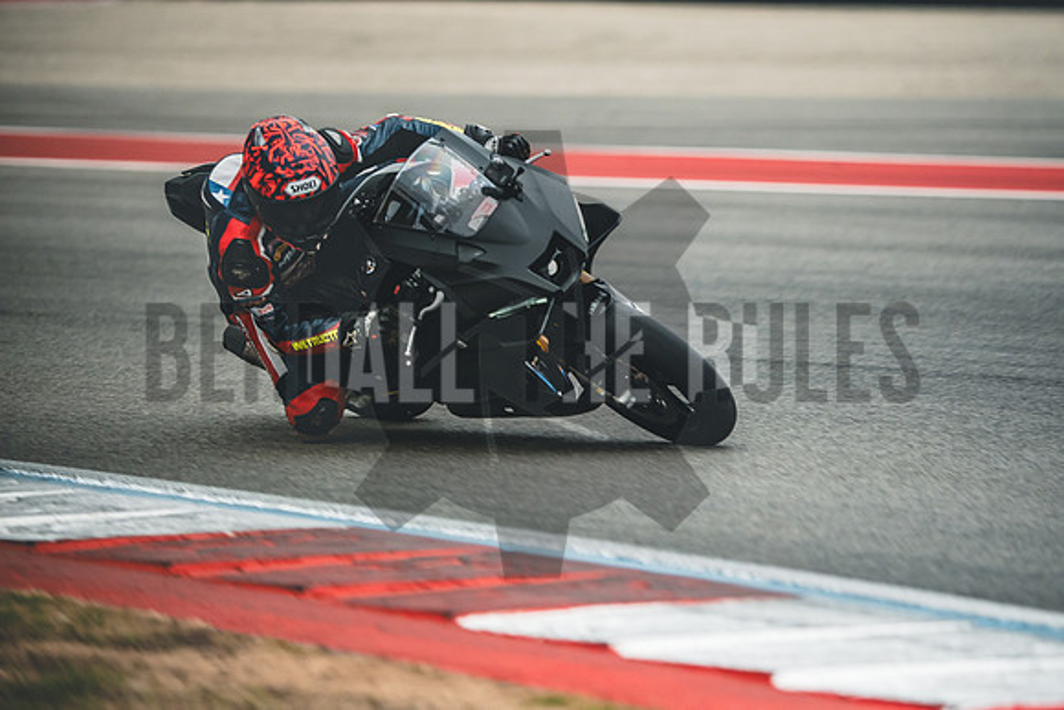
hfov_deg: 6.9
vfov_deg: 4.6
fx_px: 8868
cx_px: 532
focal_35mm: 300
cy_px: 355
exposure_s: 1/4000
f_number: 2
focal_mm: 200
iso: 1000
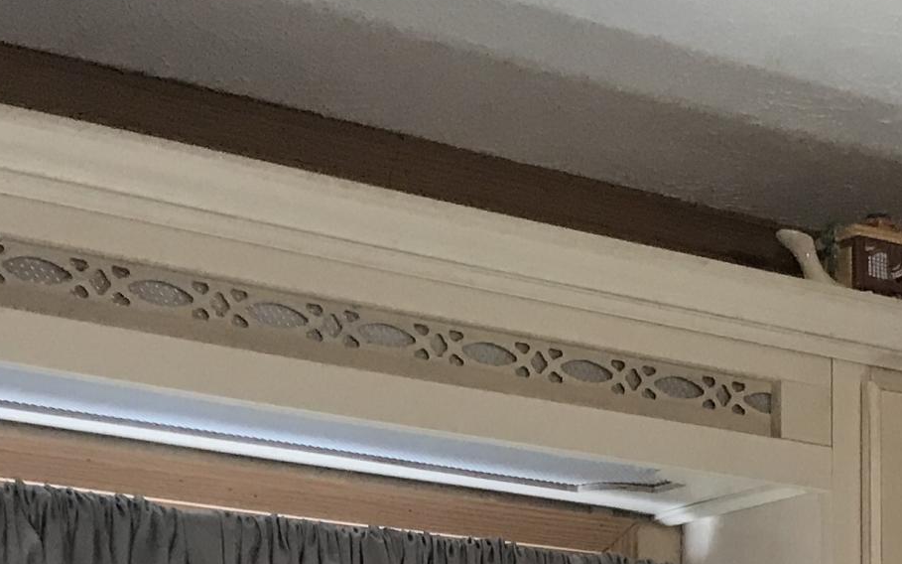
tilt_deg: -1.2
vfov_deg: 12.0
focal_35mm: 98
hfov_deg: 19.0
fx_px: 2409
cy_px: 1102
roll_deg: -0.9
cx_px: 1301
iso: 25
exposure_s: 1/30
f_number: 1.8
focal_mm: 3.99
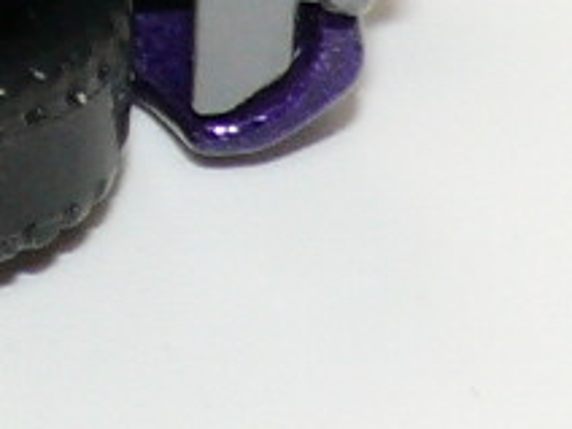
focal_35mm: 559
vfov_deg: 2.6
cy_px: -585
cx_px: -1144
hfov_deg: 3.5
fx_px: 9237
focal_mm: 11.2
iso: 100
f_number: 4
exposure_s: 1/30
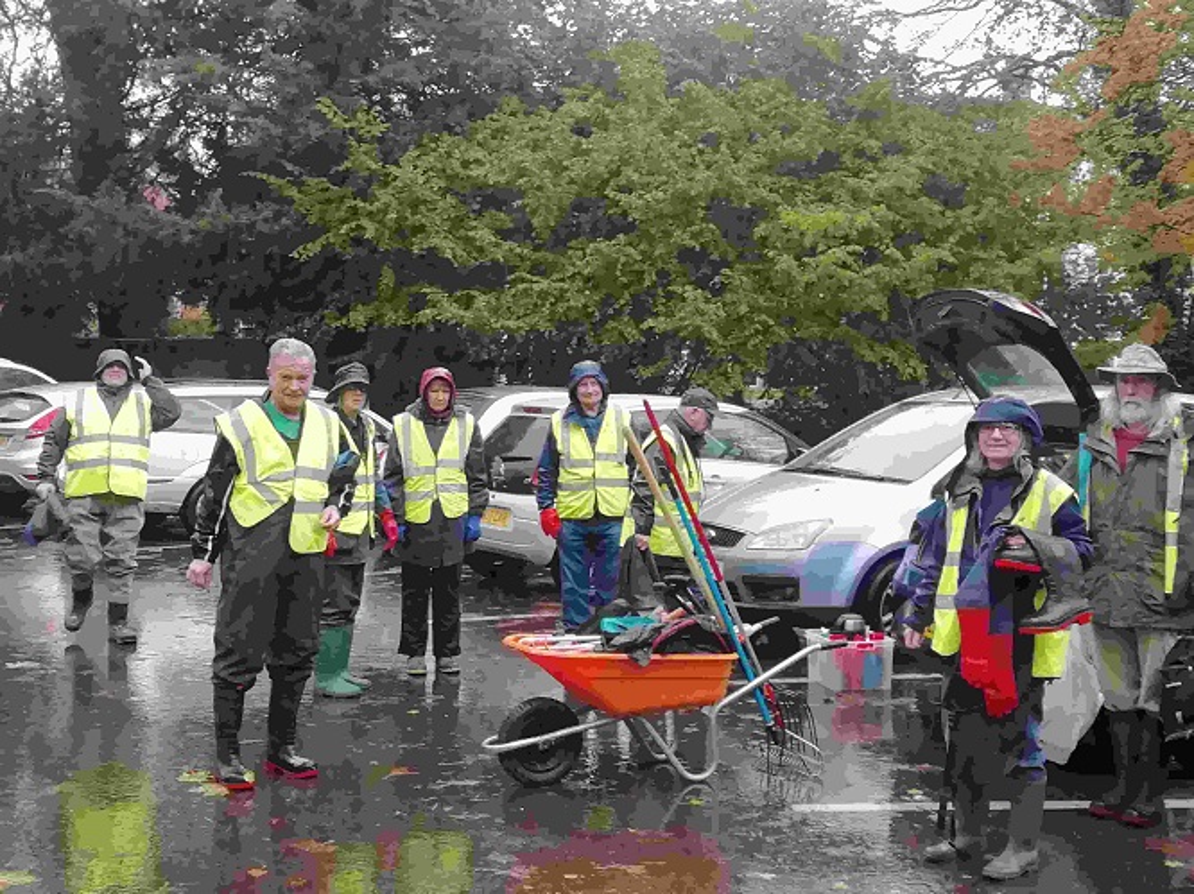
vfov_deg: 30.9
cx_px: 597
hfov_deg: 40.4
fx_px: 1621
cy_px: 447
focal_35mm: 47
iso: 80
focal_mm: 3.46
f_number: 2.2
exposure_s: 1/50
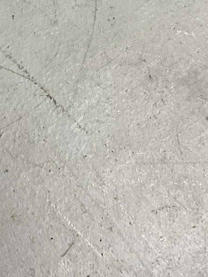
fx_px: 809
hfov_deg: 14.4
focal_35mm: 101
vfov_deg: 16.9
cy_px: -179
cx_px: -1
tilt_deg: -63.0
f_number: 1.8
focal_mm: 3
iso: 50
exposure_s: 1/60
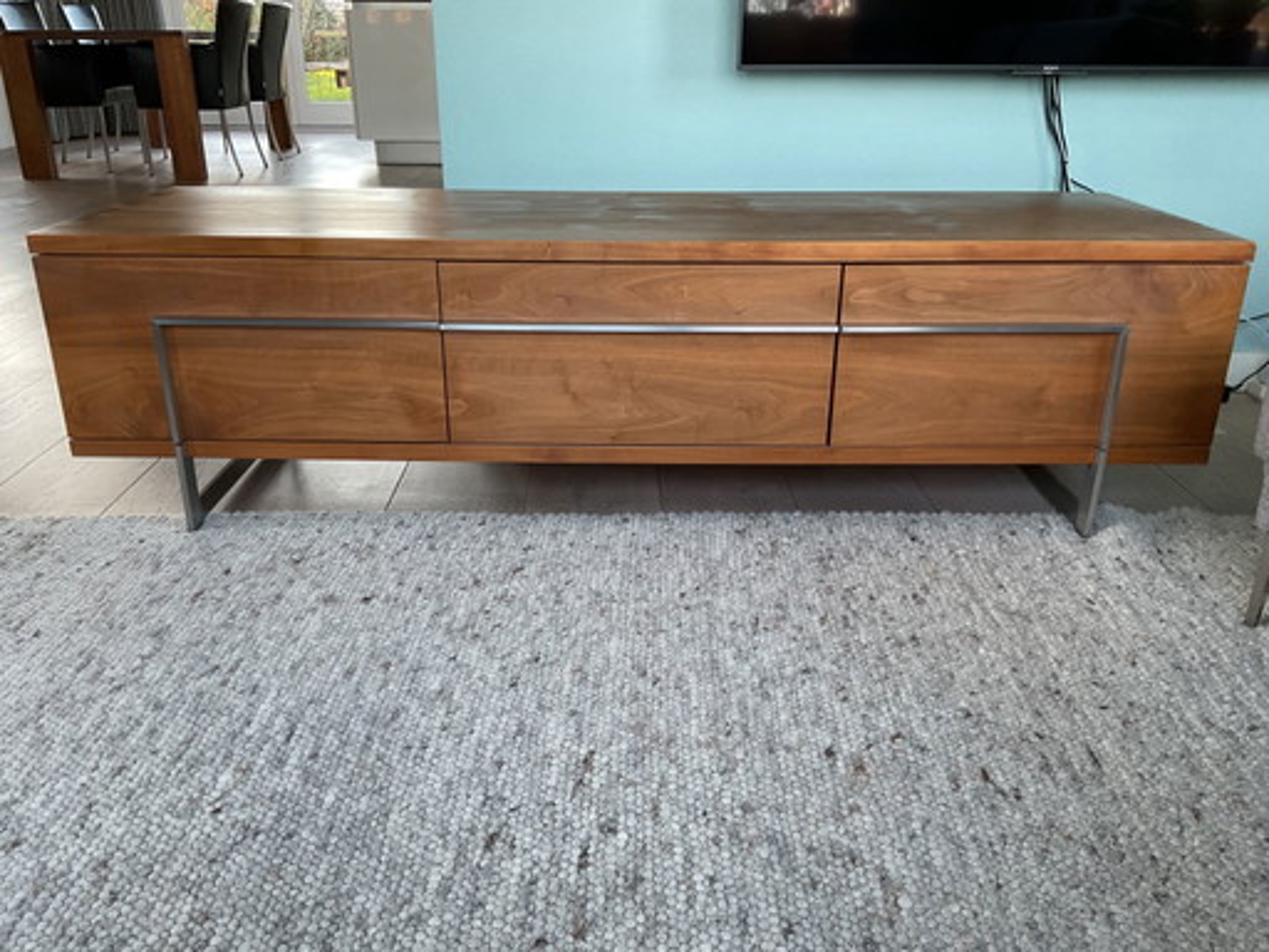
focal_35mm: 29
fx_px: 1063
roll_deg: -0.8
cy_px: 476
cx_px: 634
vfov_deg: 48.2
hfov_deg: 61.7
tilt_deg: -22.8
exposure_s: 1/60
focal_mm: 3
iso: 50
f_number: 1.8
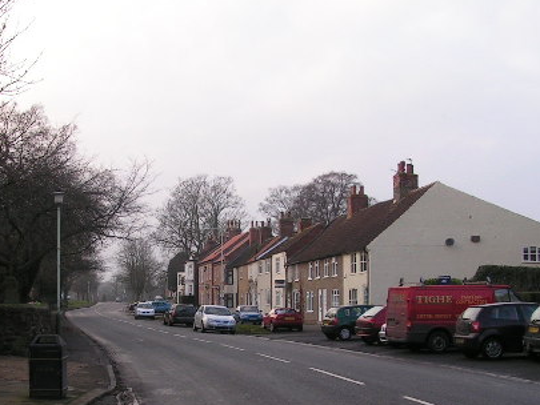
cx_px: 164
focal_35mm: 60
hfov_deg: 31.8
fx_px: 936
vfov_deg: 24.2
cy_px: 304
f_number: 5.6
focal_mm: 5.8
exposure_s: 1/80
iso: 50
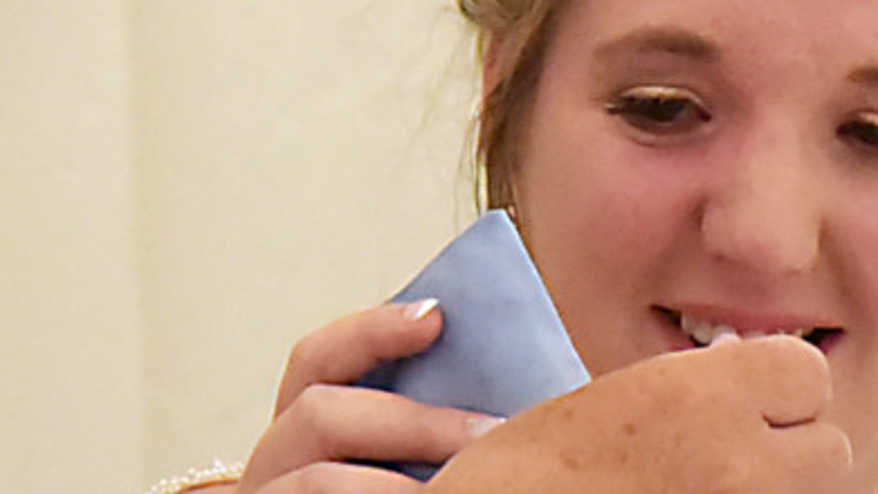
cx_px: -501
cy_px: 719
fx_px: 12573
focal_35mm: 540
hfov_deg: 4.0
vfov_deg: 2.2
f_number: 5
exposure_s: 1/500
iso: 5000
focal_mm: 112
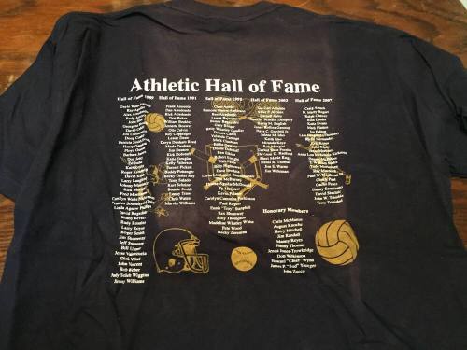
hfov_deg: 61.7
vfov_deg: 48.2
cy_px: 175
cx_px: 234
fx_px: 391
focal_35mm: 29
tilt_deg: -66.0
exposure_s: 1/17
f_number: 2.2
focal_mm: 4.15
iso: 250
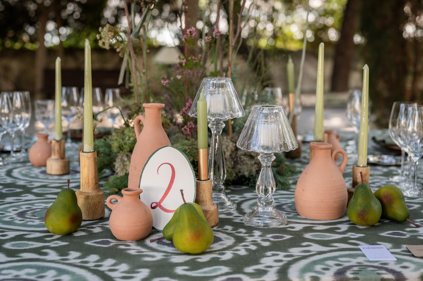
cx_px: 212
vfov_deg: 27.0
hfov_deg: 39.6
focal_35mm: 50
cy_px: 140
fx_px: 587
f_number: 3.2
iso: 500
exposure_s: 1/640
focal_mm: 50
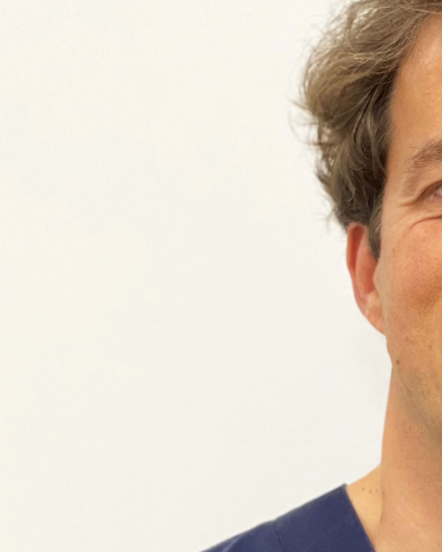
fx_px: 2469
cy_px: 482
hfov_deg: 10.1
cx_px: 480
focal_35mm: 151
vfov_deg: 12.7
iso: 125
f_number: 2
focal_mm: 6
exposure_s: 1/33
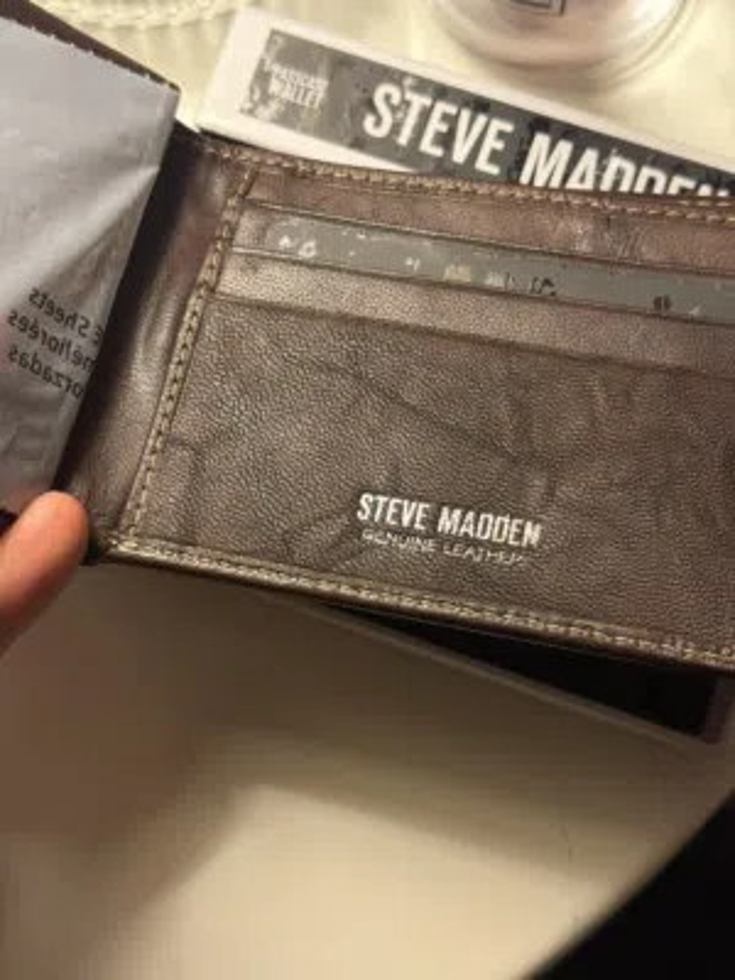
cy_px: 490
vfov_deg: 39.7
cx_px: 368
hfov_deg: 30.3
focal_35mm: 48
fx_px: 1359
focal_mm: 6.76
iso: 200
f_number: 1.78
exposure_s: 1/50
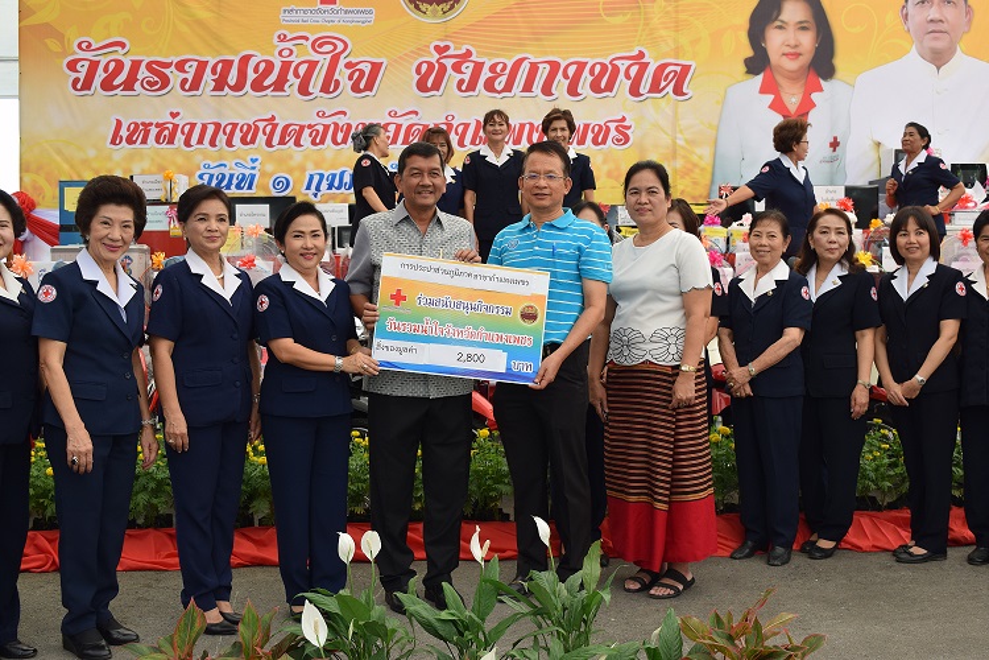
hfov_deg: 45.0
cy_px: 330
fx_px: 1195
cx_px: 494
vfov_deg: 30.8
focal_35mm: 44
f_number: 7.1
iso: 400
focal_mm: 29
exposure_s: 1/200
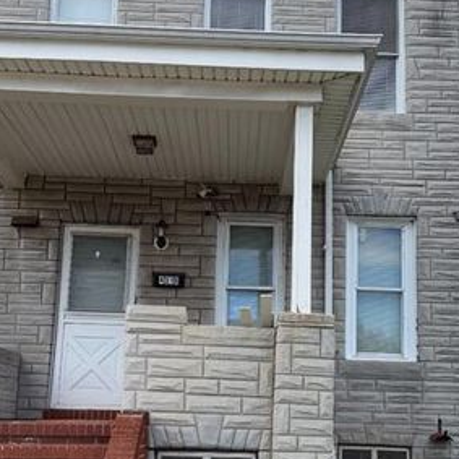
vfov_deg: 33.8
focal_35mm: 50
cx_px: 247
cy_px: 296
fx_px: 750
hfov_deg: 34.0
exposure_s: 1/1437
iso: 80
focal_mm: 6.76
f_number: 1.78
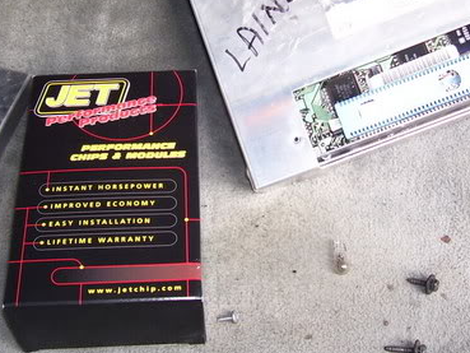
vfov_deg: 24.5
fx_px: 801
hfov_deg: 32.6
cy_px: 85
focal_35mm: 59
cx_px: 271
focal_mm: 5.6
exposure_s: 1/60
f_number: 2.7
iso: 80
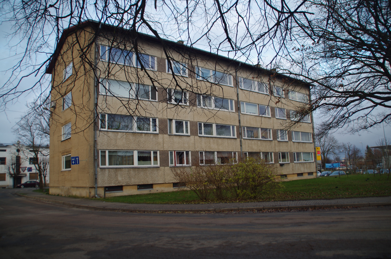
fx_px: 293
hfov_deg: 67.5
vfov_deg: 47.7
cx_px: 196
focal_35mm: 27
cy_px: 130
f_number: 3.5
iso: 100
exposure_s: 1/125
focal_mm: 18
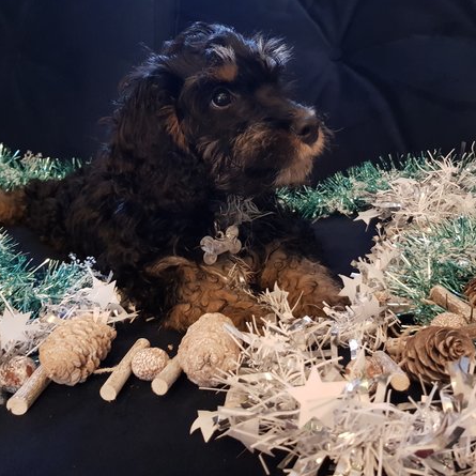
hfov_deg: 52.5
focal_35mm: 31
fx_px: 482
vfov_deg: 52.5
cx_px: 232
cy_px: 237
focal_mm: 4.2
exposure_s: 1/10
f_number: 1.7
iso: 400
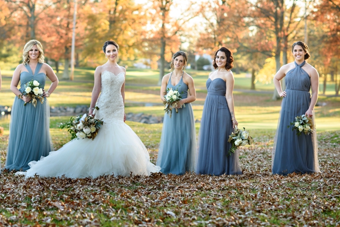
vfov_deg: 11.4
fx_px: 1134
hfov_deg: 17.0
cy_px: 100
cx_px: 106
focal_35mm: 120
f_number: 2.8
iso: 200
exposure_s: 1/320
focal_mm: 85
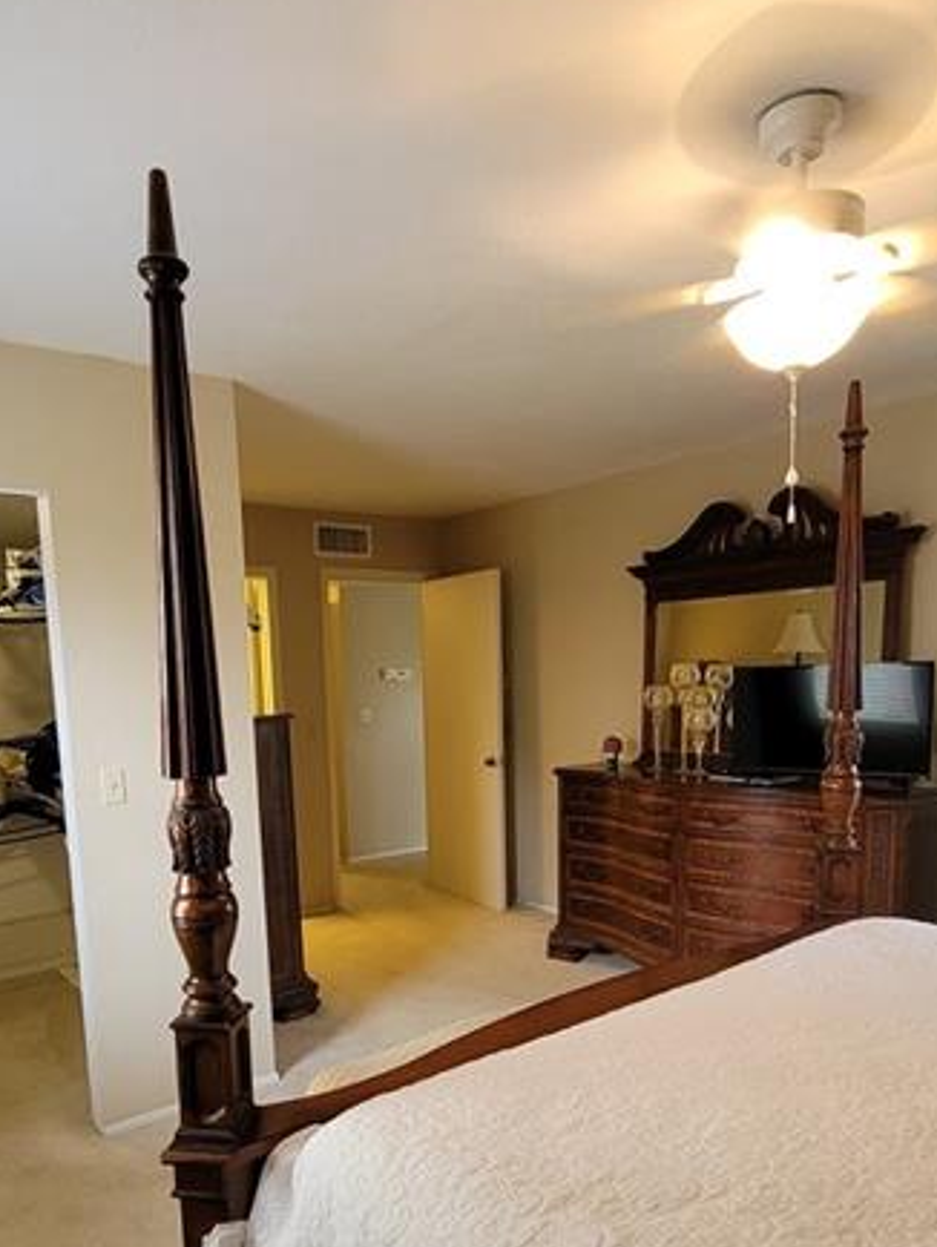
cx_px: 405
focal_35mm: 23
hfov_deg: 58.7
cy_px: 787
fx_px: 829
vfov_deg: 72.5
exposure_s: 1/60
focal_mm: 2.2
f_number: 2.2
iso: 320
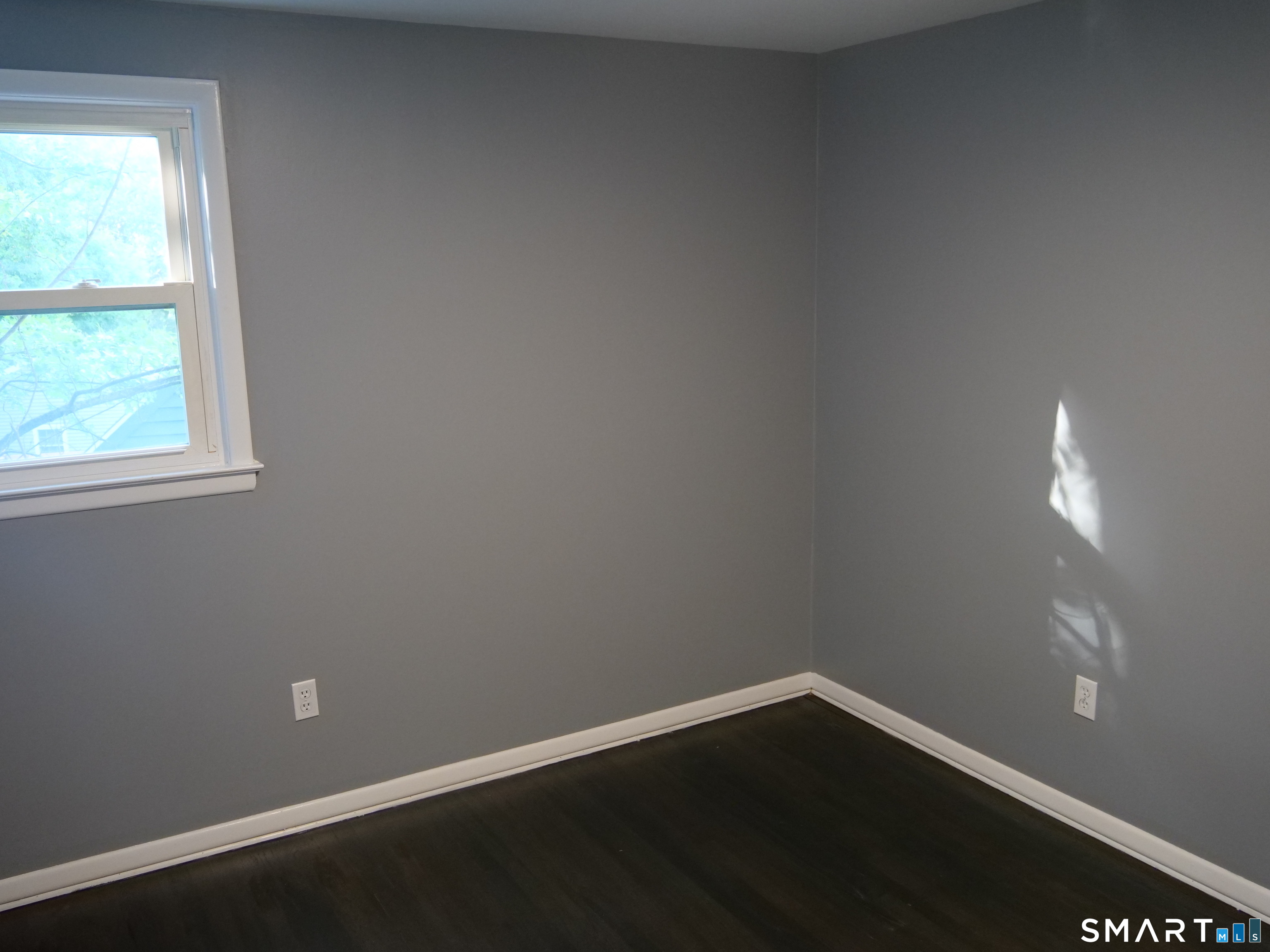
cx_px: 635
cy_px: 476
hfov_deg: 60.0
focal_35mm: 30
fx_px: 1101
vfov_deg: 46.8
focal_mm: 15
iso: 2000
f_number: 3.7
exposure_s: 1/60
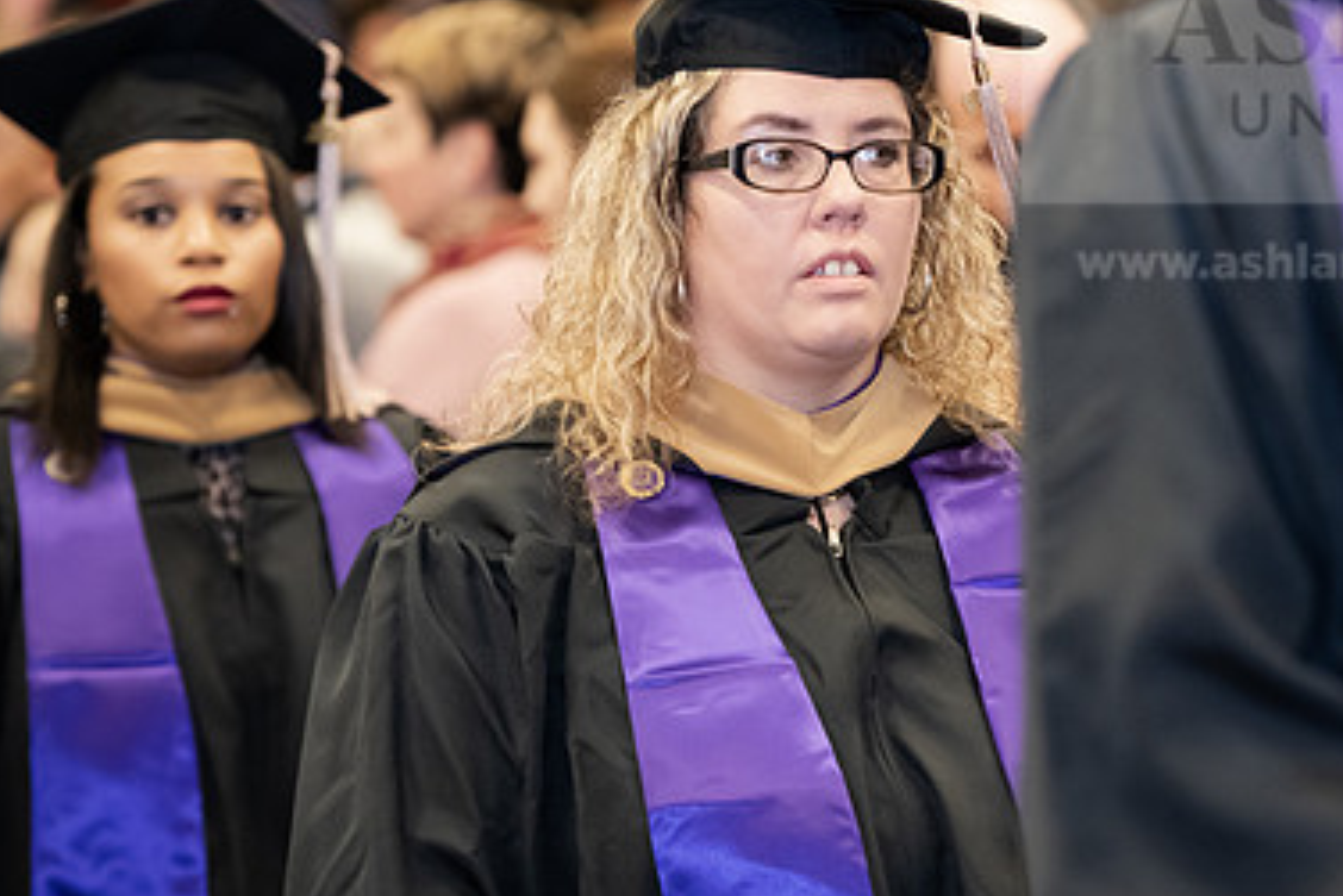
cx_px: 914
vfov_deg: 6.4
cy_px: 337
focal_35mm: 216
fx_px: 8061
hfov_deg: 9.5
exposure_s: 1/200
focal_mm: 140
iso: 2500
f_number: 3.2
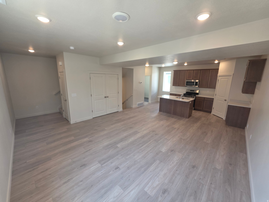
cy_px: 101
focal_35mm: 13
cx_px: 134
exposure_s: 1/120
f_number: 1.9
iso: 80
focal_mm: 2.2
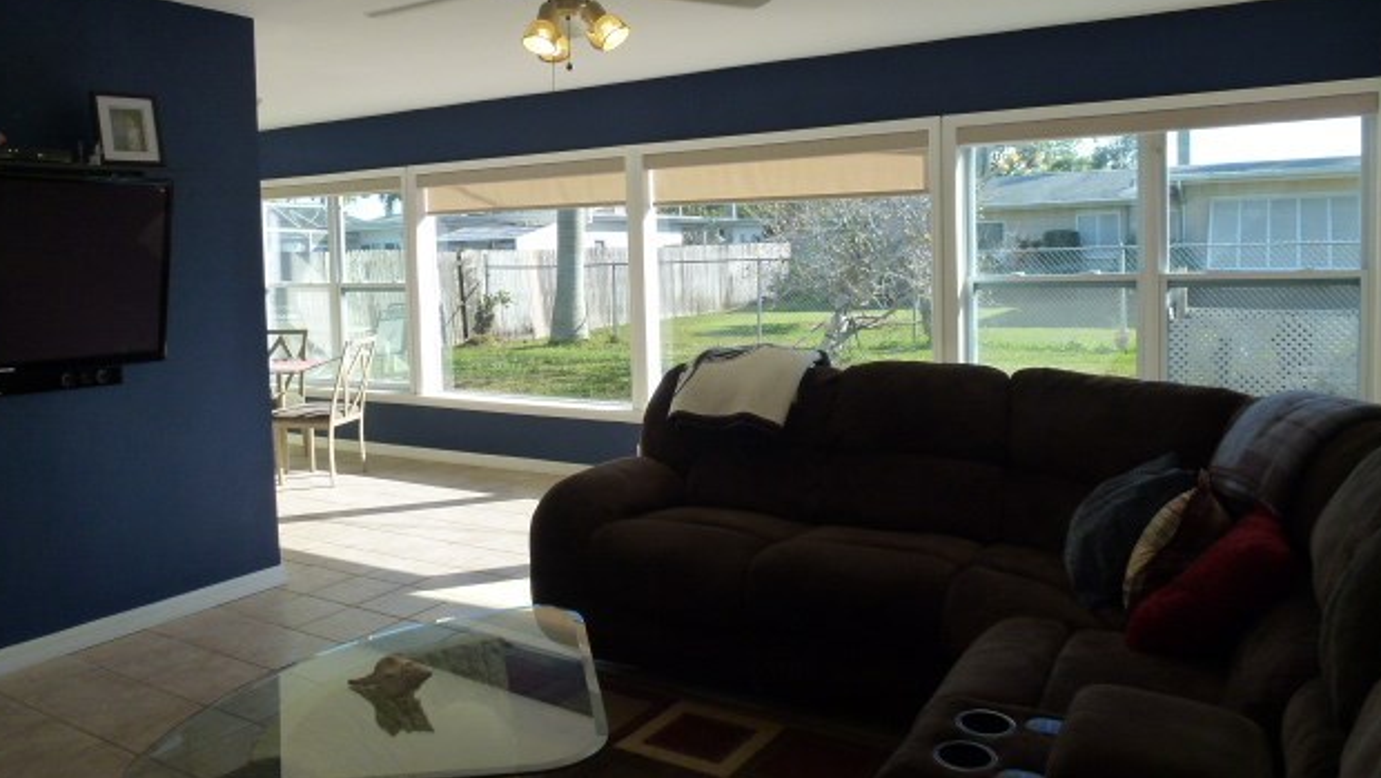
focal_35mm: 27
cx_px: 684
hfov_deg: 69.8
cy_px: 323
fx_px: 989
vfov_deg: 42.8
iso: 160
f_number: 4
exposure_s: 1/125
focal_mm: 4.3
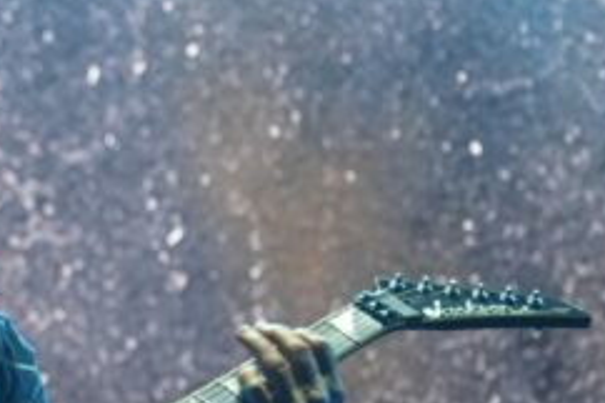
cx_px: -238
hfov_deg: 5.4
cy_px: 330
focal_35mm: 381
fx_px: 6398
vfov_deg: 3.6
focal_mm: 80
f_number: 5
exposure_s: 1/160
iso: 2000
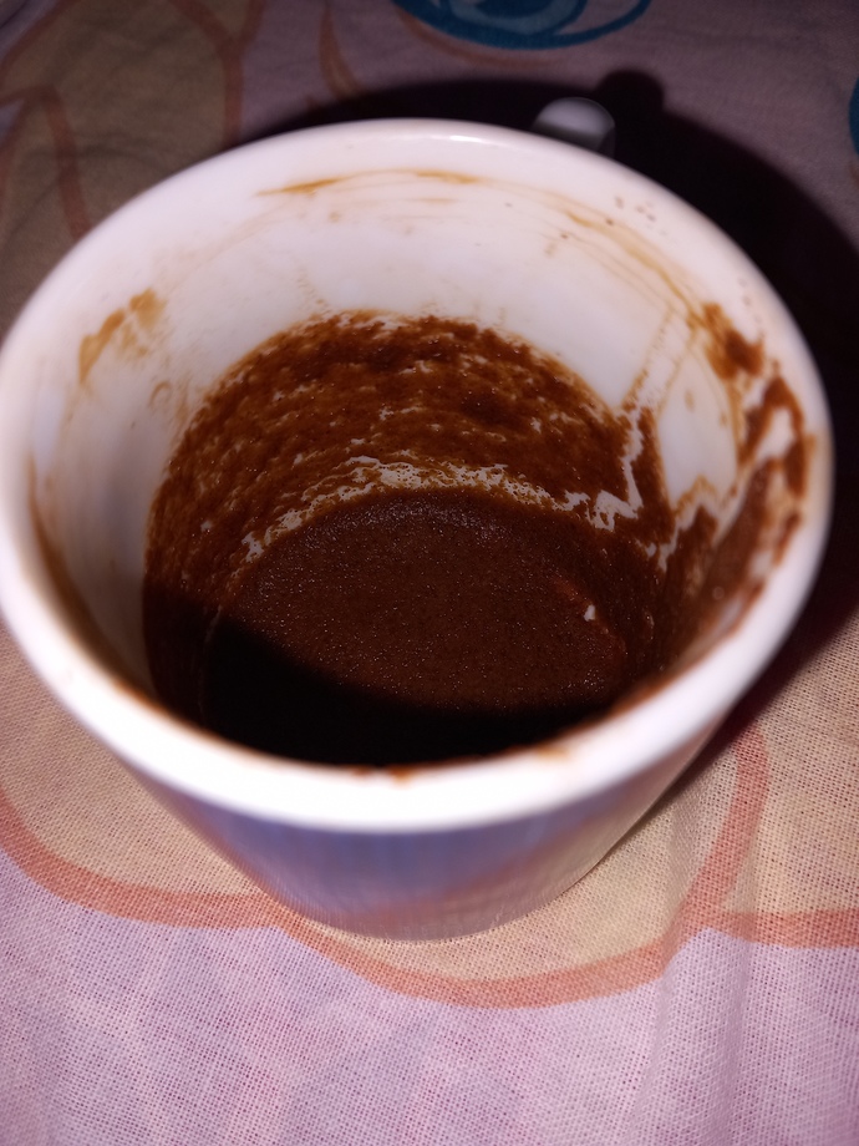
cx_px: 430
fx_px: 893
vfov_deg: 65.3
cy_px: 573
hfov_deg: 51.4
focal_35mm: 27
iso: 20
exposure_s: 1/130
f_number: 1.8
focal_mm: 4
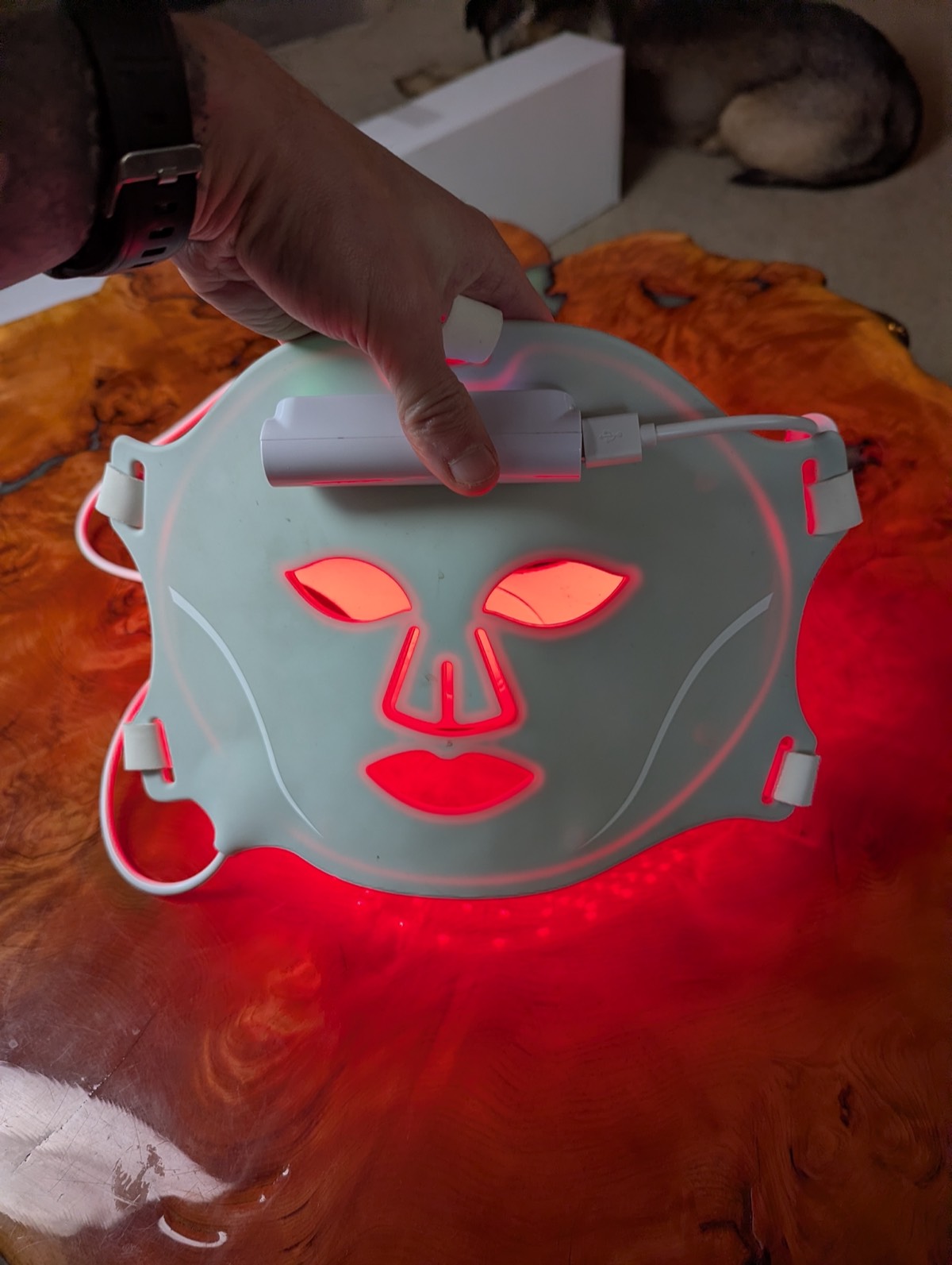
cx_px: 476
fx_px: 878
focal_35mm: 24
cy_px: 632
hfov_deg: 57.0
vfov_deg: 71.5
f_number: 1.85
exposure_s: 1/92.1
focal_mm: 6.81
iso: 44
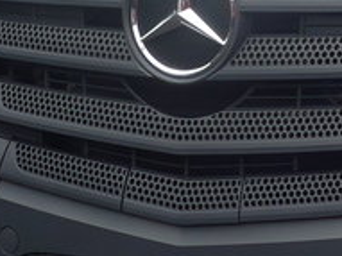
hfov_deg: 10.7
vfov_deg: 8.0
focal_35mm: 182
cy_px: -141
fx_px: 1797
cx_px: 390
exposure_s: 1/400
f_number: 2.8
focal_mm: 6
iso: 80
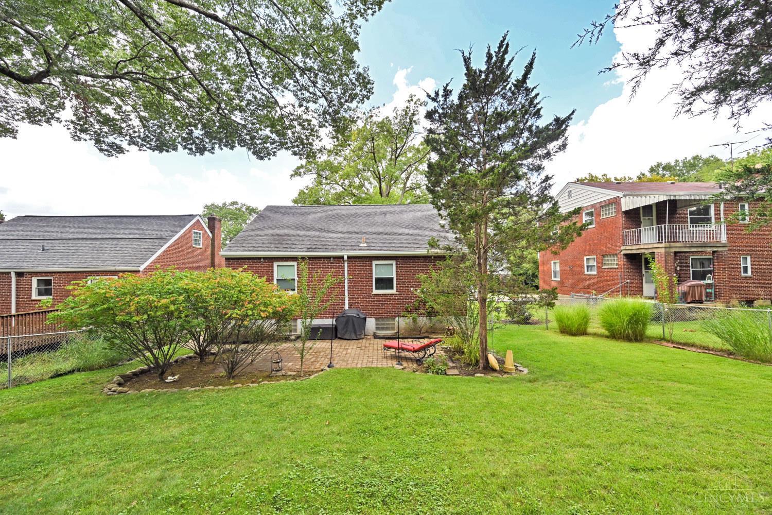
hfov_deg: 104.3
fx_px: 300
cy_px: 258
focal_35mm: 14
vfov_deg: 81.2
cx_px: 386
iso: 180
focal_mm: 14
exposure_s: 1/250
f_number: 5.6
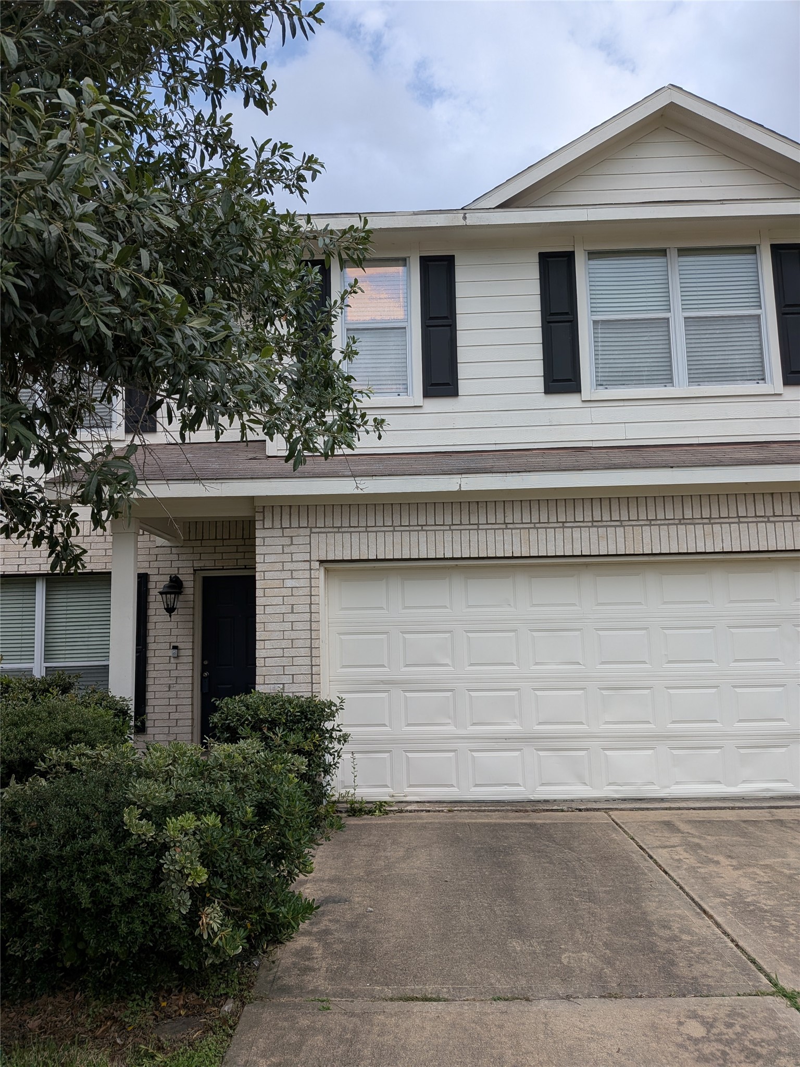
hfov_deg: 56.8
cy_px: 534
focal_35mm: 24
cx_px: 400
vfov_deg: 71.6
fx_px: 740
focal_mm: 4.53
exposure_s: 1/2755
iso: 30
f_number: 1.7
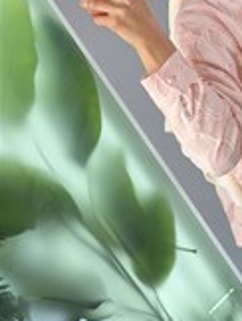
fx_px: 1134
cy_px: 70
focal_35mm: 122
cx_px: 305
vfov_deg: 16.0
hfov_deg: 11.9
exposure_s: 1/185
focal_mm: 6.76
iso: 50
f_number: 1.78
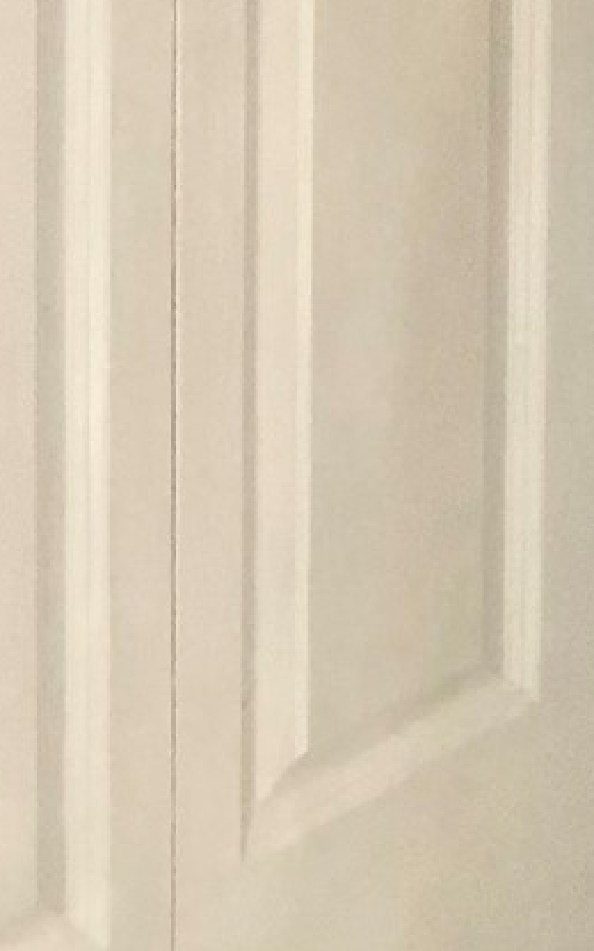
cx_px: 368
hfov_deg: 9.0
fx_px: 3782
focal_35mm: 146
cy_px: -912
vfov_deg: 12.7
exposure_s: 1/15
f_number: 1.8
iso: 40
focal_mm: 3.99
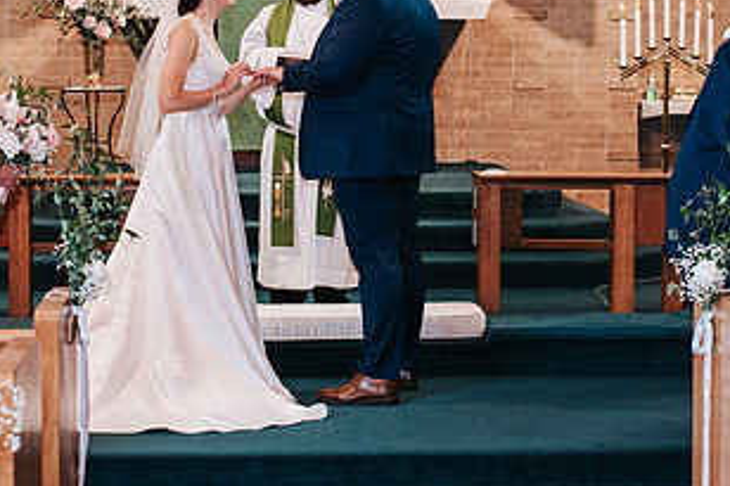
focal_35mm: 98
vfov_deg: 13.9
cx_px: 324
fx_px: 1986
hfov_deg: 20.8
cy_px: 134
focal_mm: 35
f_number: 3.2
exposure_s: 1/125
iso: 800
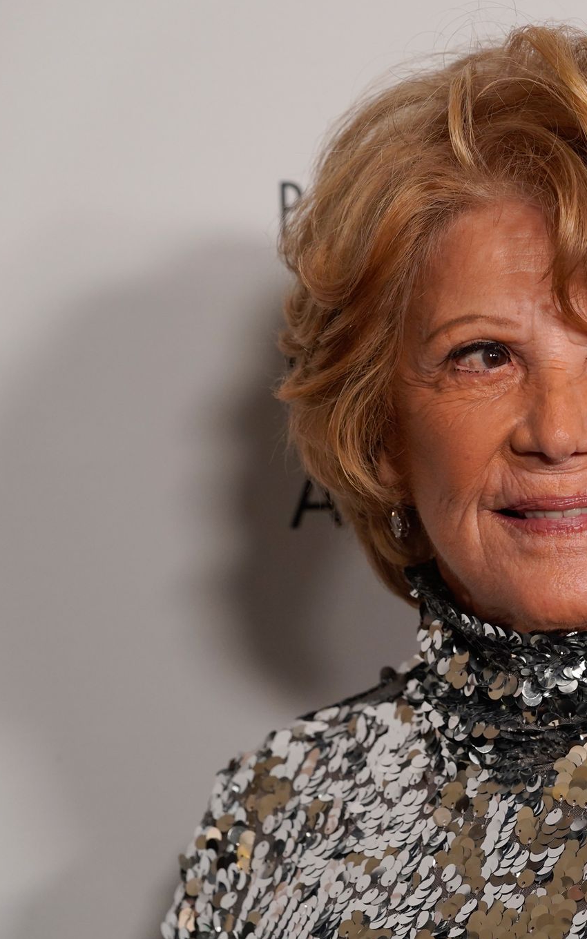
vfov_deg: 10.6
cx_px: 610
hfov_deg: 6.6
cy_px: 468
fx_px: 5068
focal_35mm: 198
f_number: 5
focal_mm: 129
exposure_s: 1/320
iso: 1600
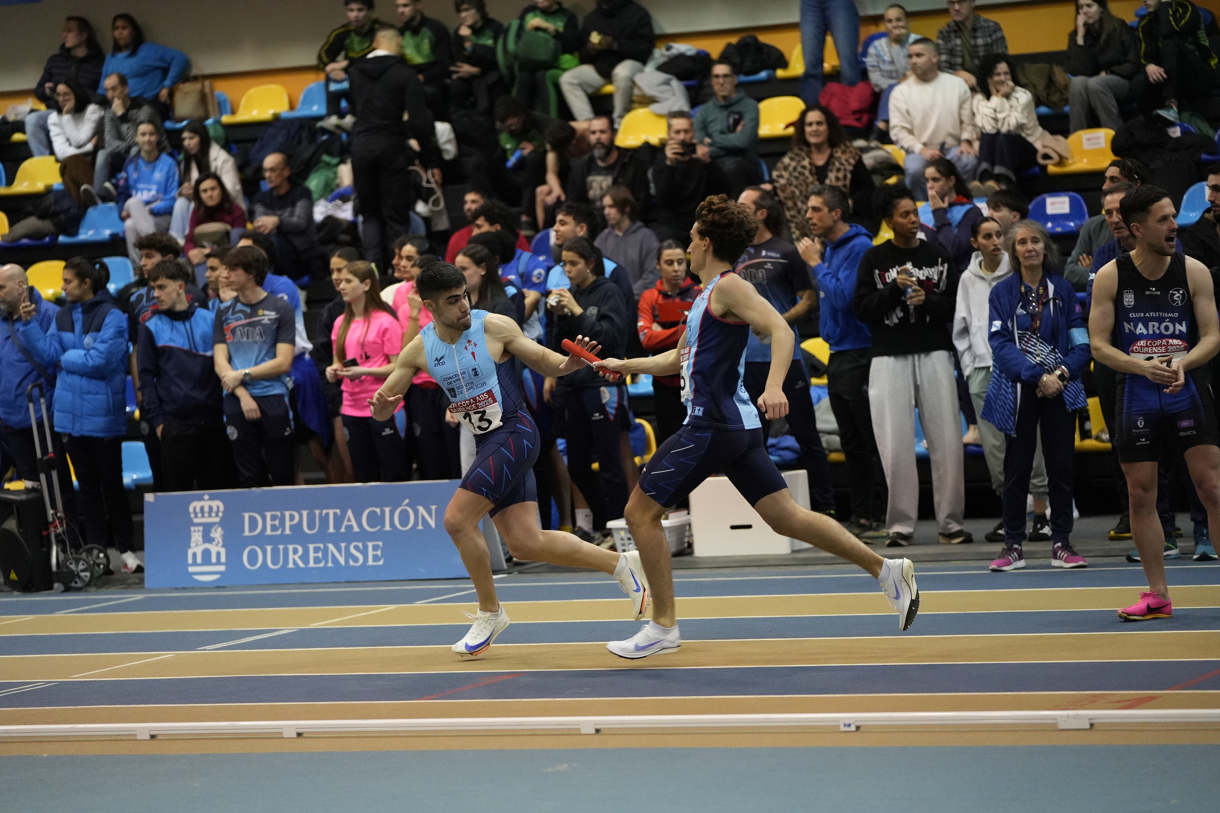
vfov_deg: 11.4
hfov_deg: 17.1
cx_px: 610
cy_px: 406
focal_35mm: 120
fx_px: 4066
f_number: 2.8
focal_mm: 120
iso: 6400
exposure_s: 1/800
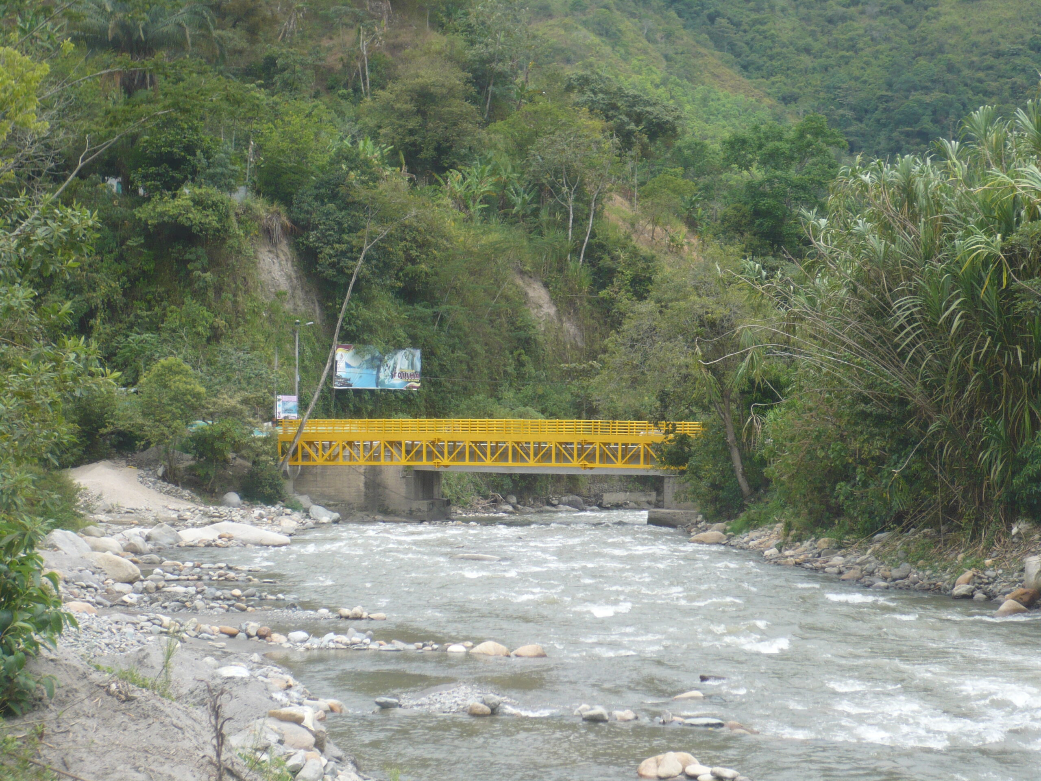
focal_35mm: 70
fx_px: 2105
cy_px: 390
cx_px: 520
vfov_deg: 21.0
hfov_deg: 27.8
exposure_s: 1/200
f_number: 4
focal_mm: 11.5
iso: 100
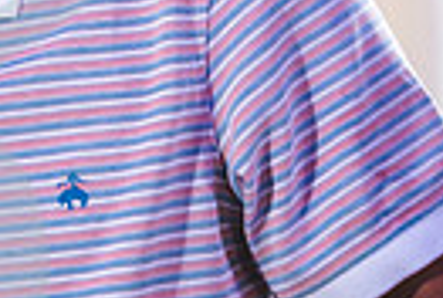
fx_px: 5994
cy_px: 117
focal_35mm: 486
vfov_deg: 2.8
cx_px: -348
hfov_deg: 4.2
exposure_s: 1/200
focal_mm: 110
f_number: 2.8
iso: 1600
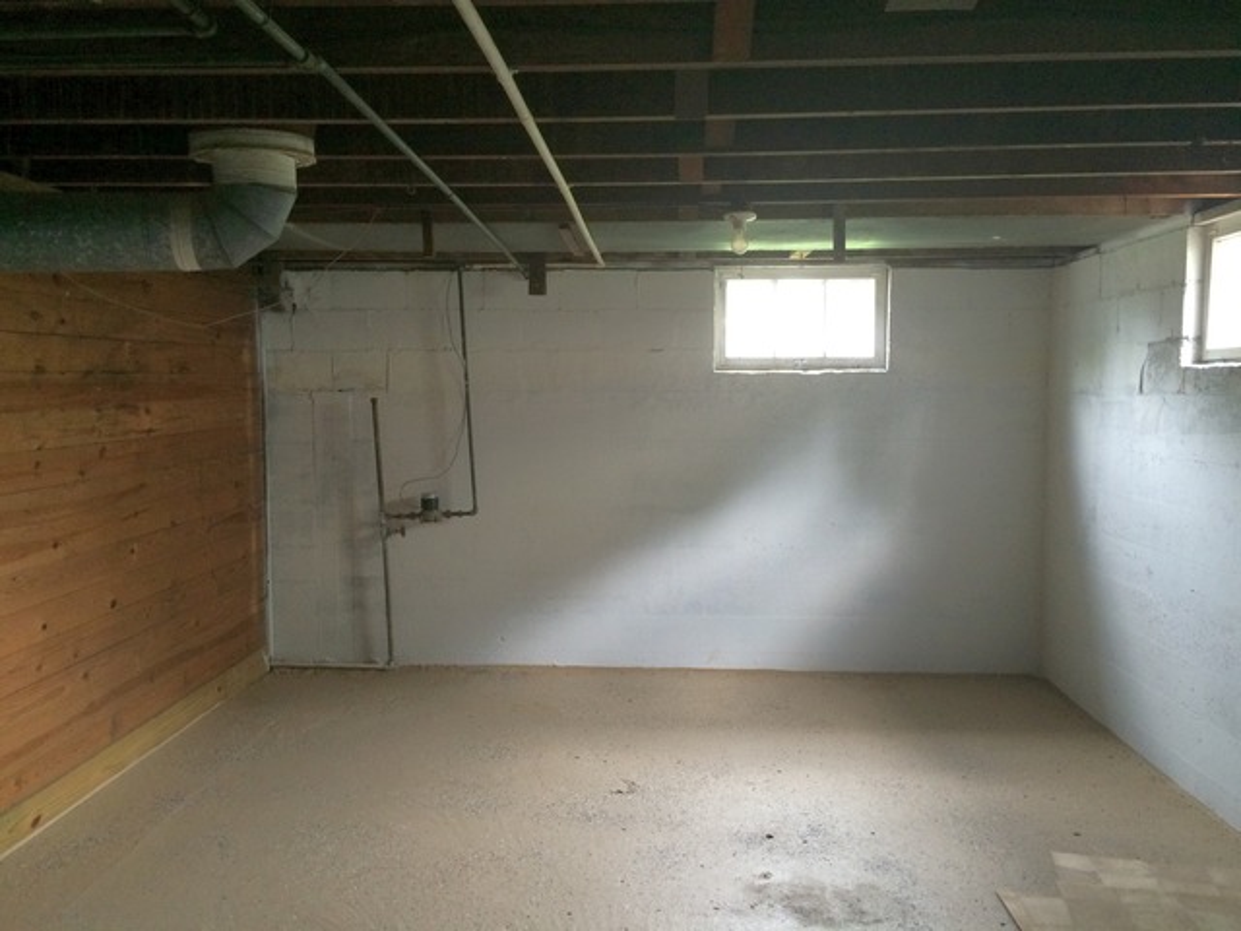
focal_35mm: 29
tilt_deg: -3.2
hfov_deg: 61.7
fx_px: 1040
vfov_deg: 48.2
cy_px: 466
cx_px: 620
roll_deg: +0.9
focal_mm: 4.15
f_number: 2.2
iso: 200
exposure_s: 1/30
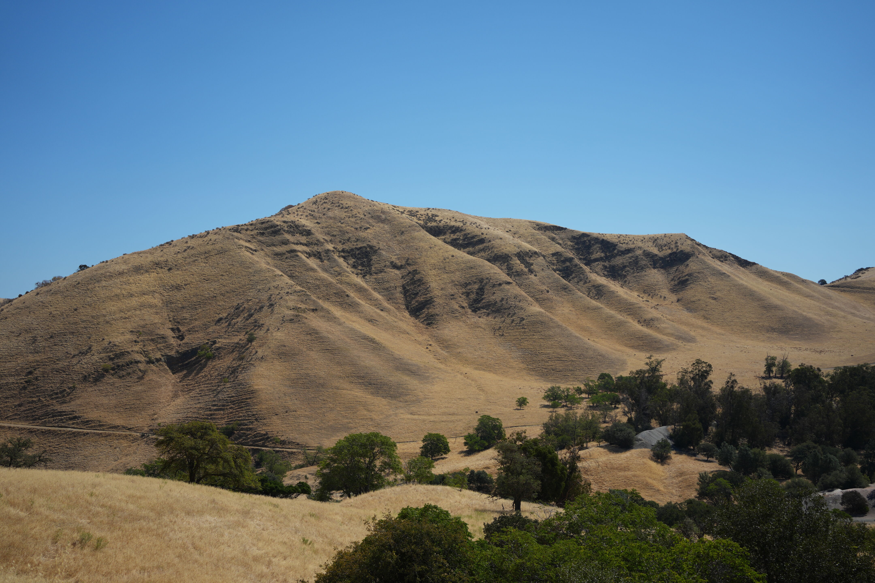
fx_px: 1215
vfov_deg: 27.0
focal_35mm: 50
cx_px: 438
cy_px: 292
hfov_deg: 39.6
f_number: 4.5
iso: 160
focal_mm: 50
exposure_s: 1/2000
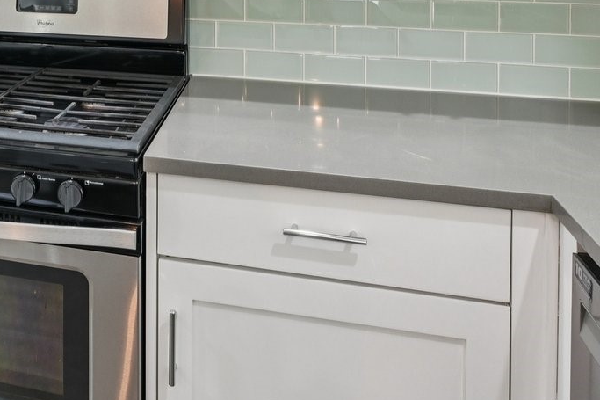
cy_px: -86
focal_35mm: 42
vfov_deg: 27.8
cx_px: 80
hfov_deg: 43.1
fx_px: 700
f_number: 8
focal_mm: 14
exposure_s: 1/6
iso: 400
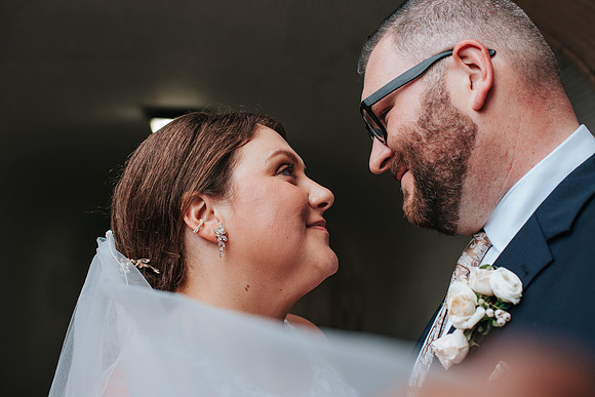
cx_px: 298
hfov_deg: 39.6
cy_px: 198
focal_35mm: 50
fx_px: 827
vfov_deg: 27.0
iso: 180
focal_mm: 50
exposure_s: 1/250
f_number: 4
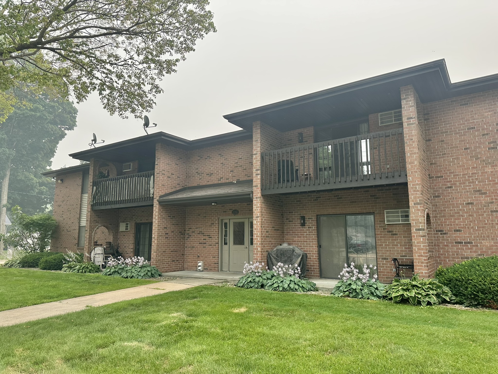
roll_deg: -0.1
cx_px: 249
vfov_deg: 56.8
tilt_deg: +9.6
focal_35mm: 24
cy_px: 187
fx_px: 345
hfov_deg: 71.6
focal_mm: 6.86
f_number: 1.78
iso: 80
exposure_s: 1/4348
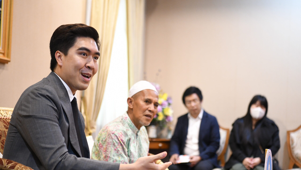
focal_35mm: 83
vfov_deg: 14.5
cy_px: 113
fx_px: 662
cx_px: 143
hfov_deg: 25.6
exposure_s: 1/100
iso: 3200
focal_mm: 70
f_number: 2.8
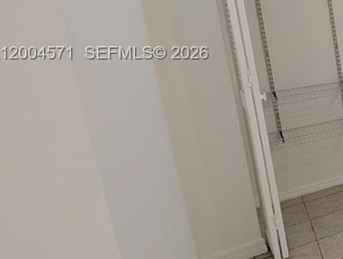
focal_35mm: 40
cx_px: 557
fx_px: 397
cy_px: 54
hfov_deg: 26.2
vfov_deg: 35.0
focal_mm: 2.23
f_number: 1.95
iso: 41
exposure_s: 1/40
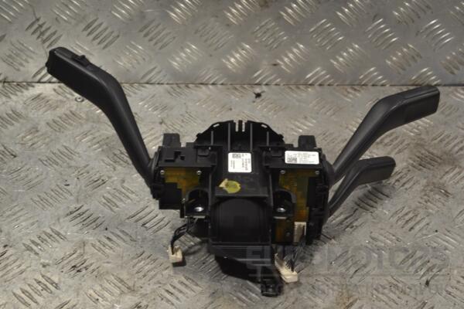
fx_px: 928
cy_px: 154
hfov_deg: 28.1
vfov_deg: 18.9
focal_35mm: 72
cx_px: 232
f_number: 5.6
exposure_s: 1/80
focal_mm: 48
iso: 400
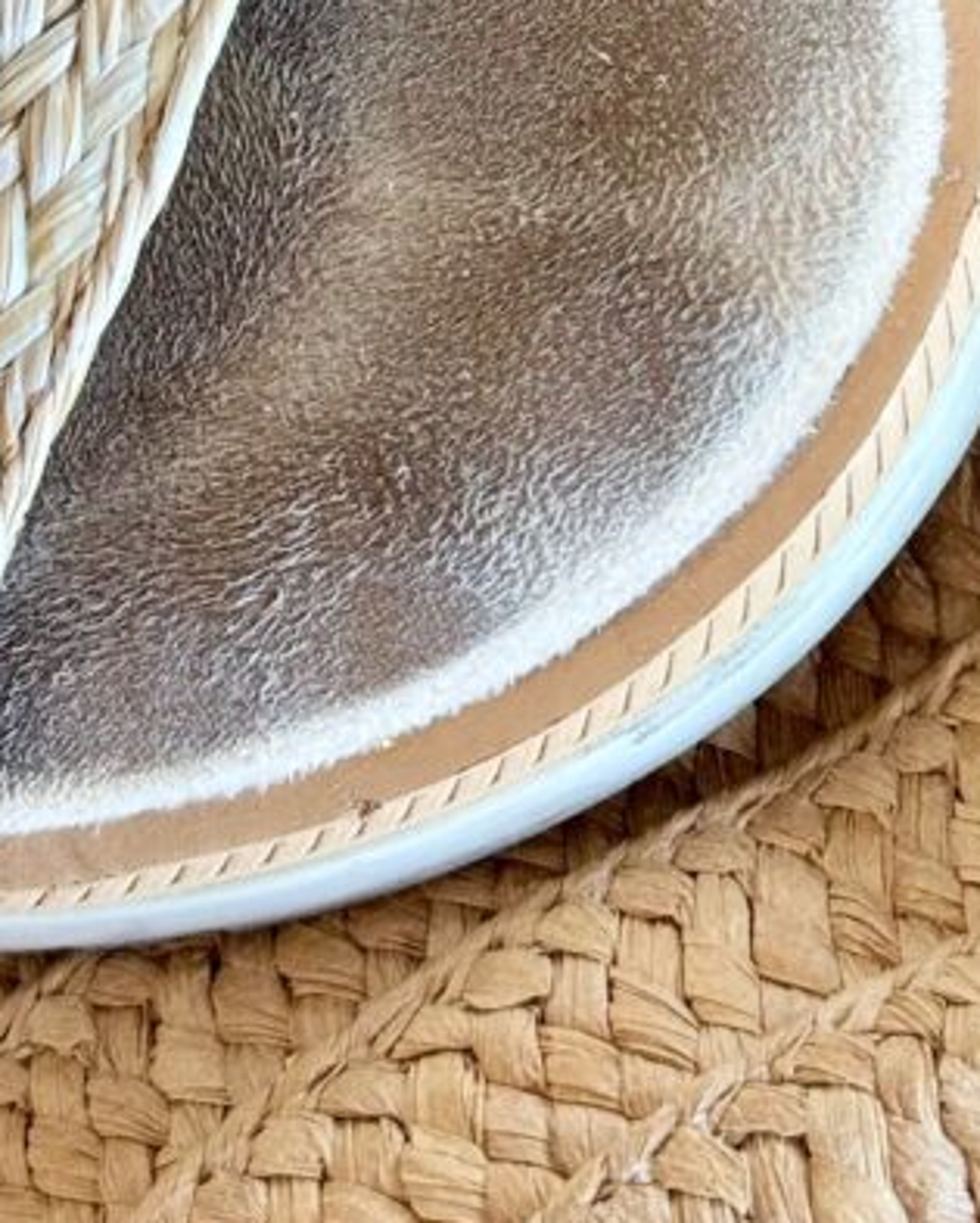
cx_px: 921
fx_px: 4418
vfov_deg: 15.2
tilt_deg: -68.2
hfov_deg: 12.5
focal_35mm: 122
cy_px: -261
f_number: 1.78
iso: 250
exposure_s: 1/48
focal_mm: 6.76
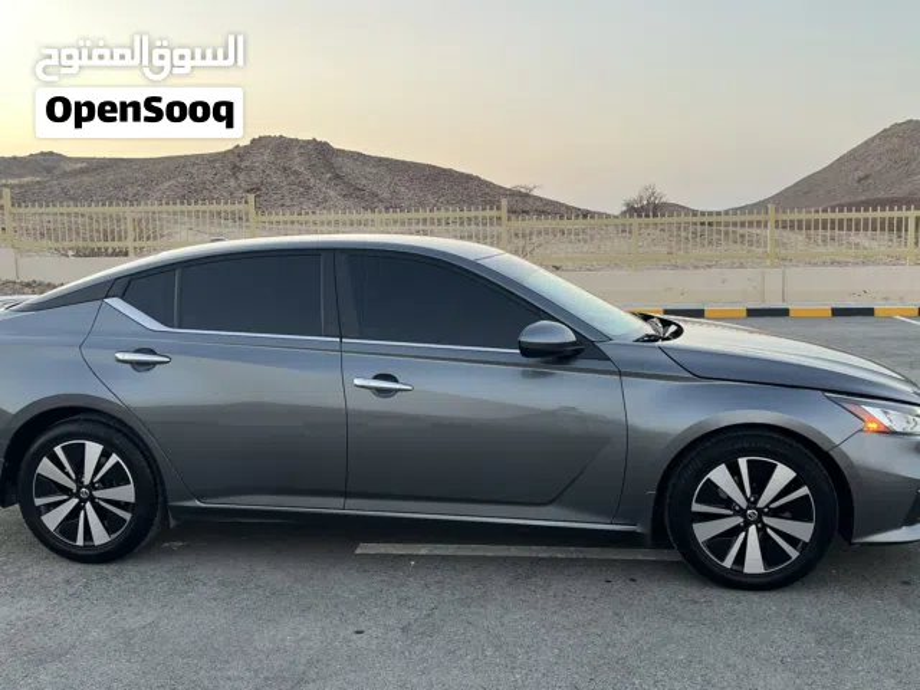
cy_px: 345
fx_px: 691
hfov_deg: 67.3
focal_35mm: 26
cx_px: 460
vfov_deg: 53.1
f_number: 1.5
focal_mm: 5.7
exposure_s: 1/104
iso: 125
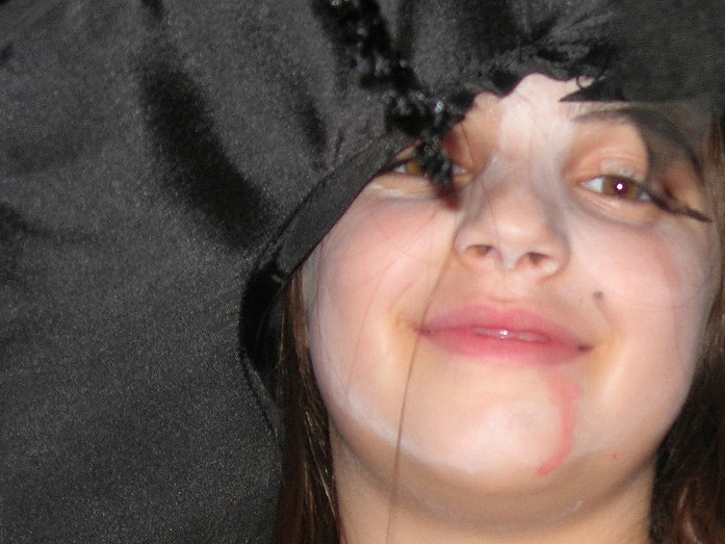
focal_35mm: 117
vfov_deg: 12.6
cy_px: 368
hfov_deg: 16.3
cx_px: 803
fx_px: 2451
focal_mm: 10.6
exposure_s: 1/60.1
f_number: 3.2
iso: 64
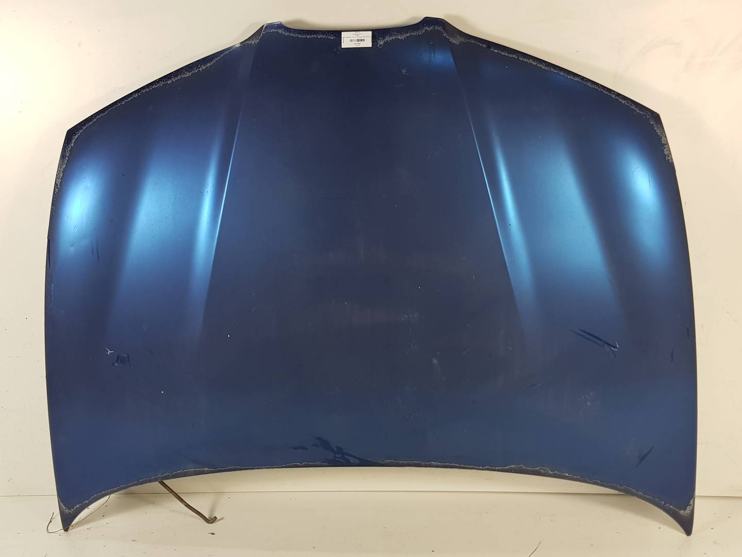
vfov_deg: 53.1
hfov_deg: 67.3
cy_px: 278
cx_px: 371
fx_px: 557
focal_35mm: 26
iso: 64
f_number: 1.7
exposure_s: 1/100
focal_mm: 4.2
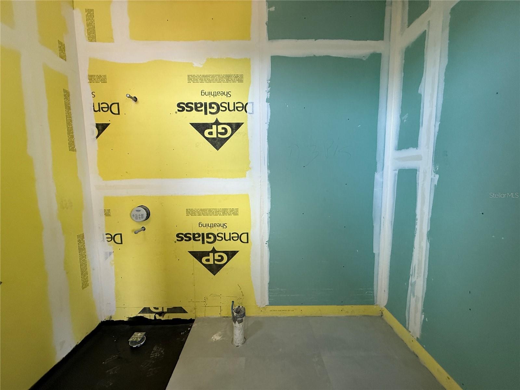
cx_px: 260
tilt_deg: -6.2
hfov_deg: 102.1
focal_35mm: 14
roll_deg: -1.1
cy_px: 195
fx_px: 210
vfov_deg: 85.7
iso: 320
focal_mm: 2.22
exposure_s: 1/70
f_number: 2.2
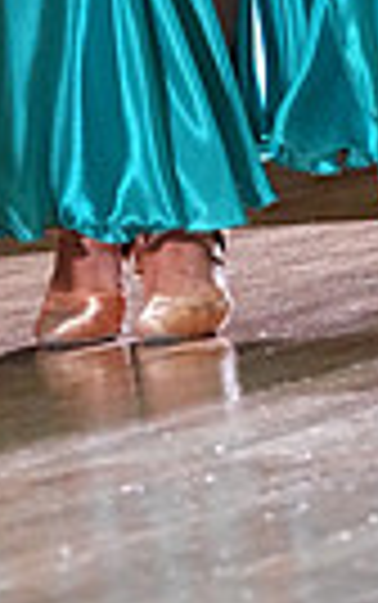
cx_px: -245
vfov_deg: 2.9
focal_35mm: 723
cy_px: -558
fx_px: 11892
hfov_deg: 1.8
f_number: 4.5
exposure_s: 1/400
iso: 6400
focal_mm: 164
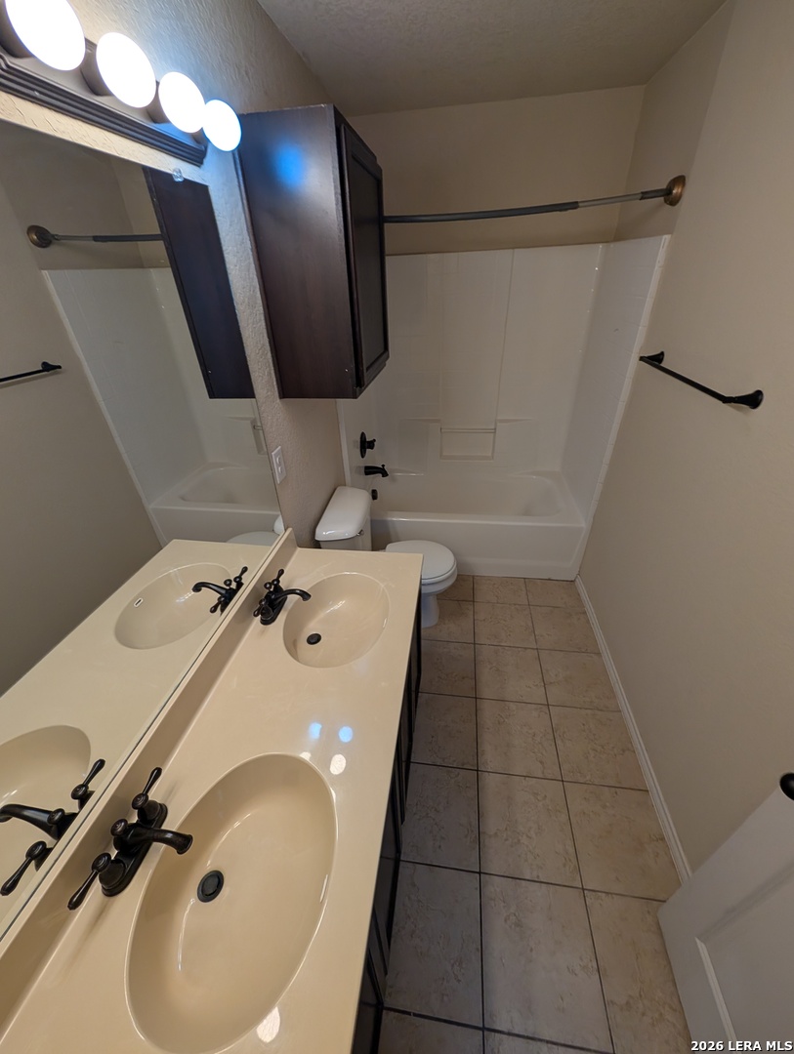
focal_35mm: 12
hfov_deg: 94.6
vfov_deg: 110.5
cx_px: 397
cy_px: 527
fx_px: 366
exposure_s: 1/120
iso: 57
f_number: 1.7
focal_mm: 2.02
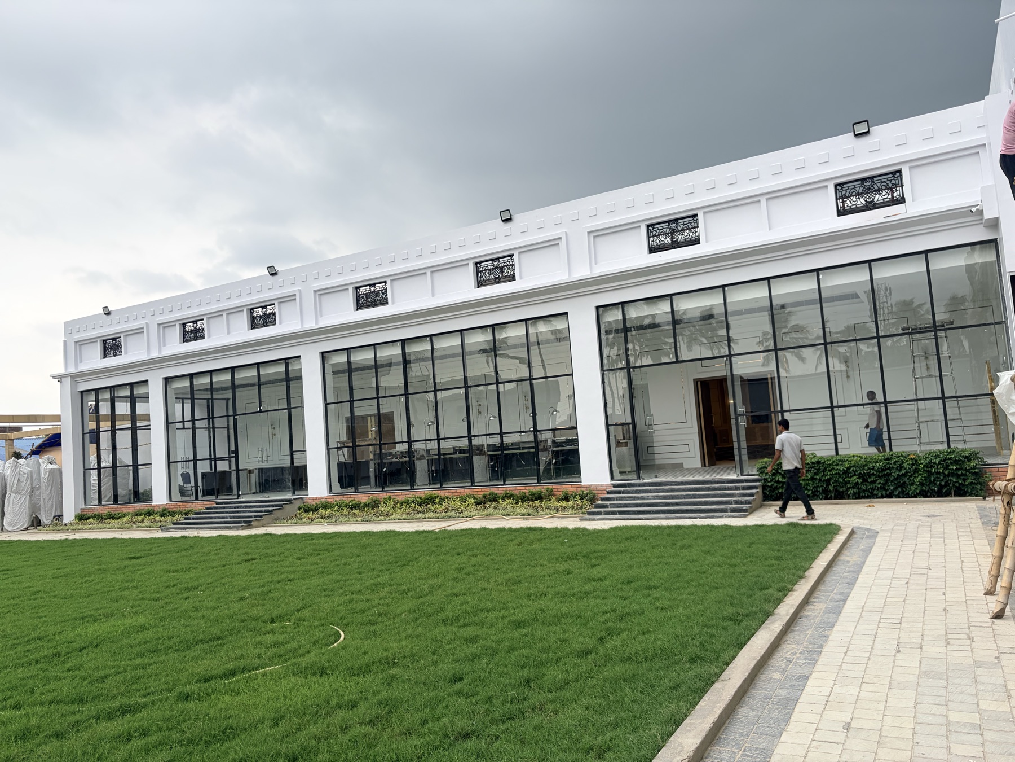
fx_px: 762
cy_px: 381
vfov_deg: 53.1
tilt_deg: +5.0
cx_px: 508
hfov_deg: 67.3
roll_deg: +4.7
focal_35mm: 26
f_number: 1.6
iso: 50
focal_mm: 5.96
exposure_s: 1/1032
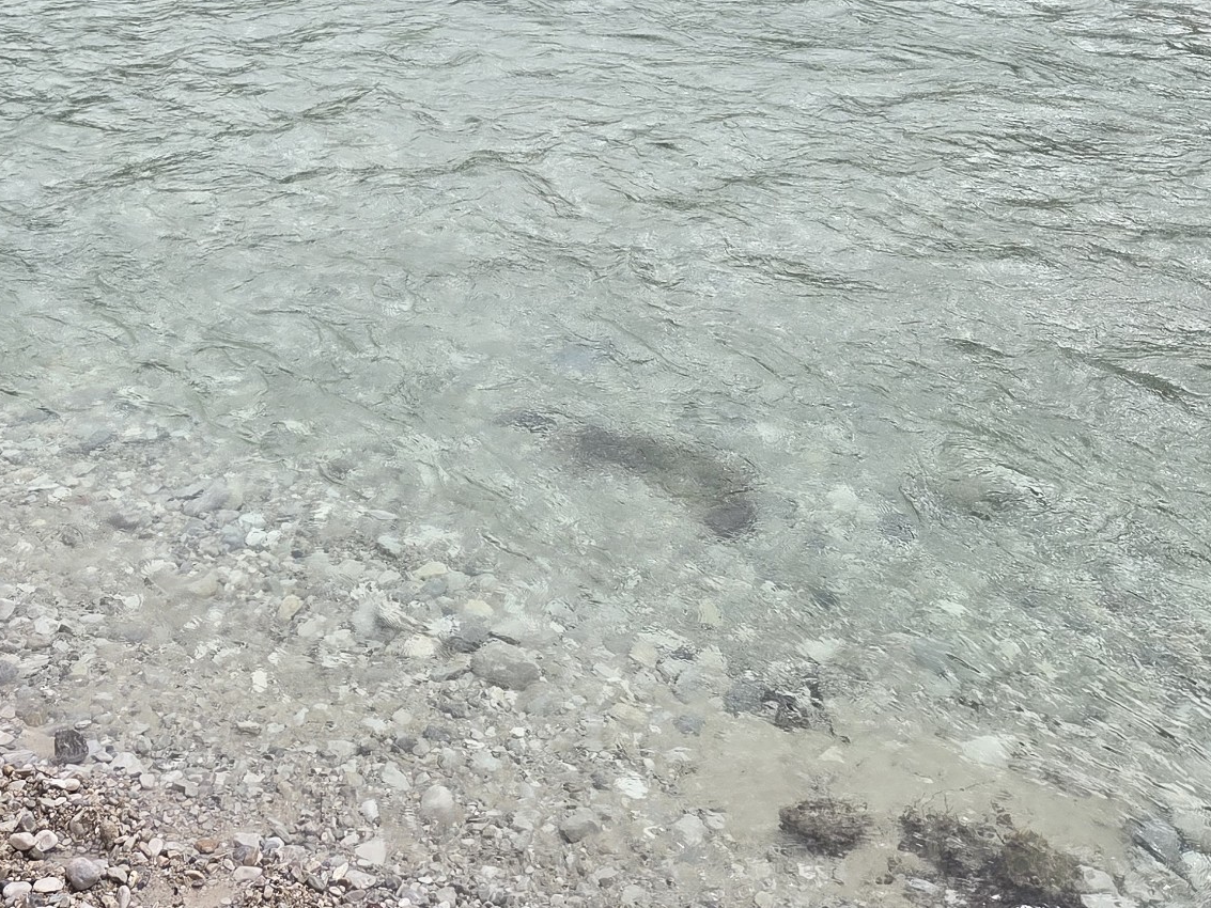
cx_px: 498
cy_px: -38
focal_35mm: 48
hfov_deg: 39.5
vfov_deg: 28.1
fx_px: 1679
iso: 80
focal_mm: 5.4
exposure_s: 1/2397
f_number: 1.8
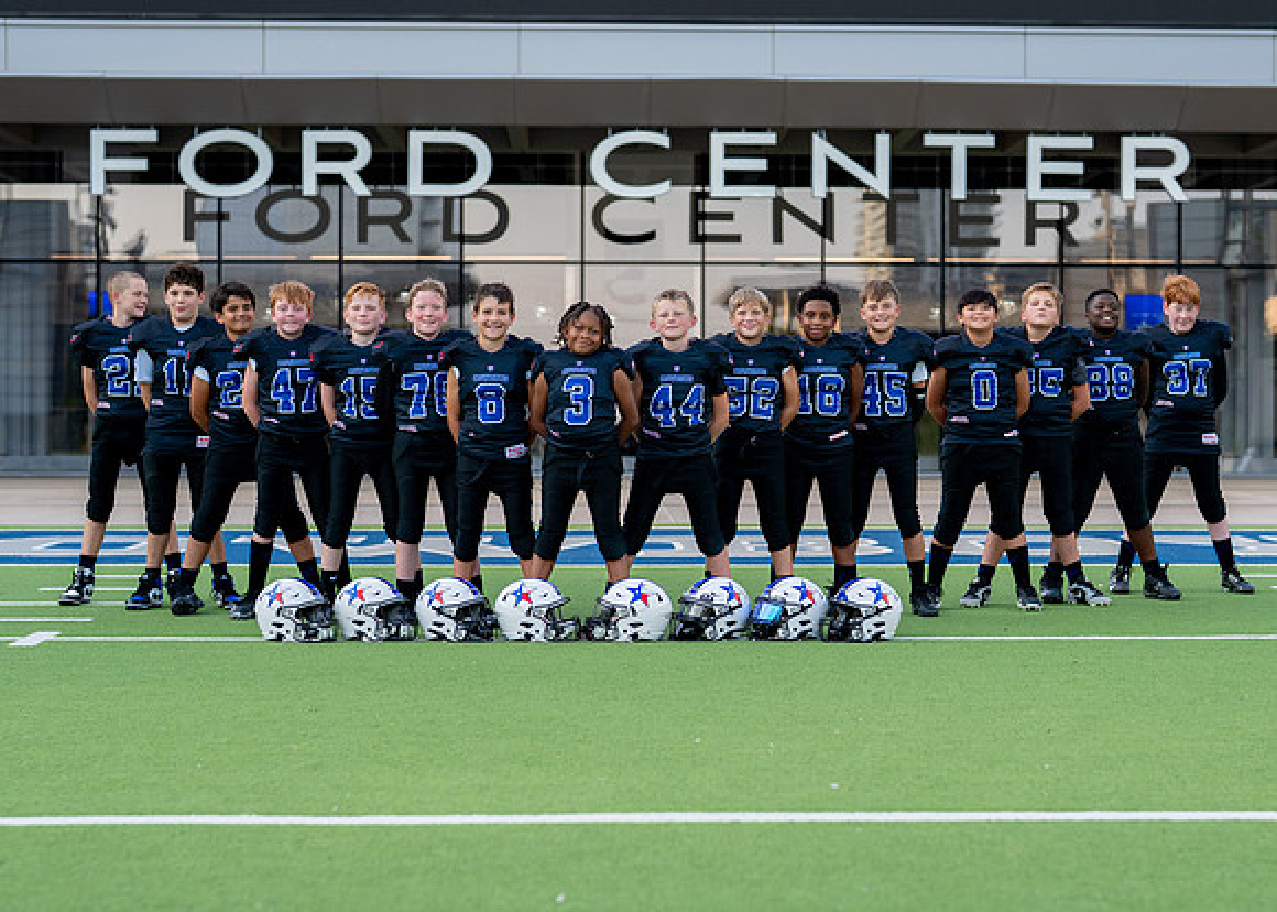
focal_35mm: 74
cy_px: 471
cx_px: 708
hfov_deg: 26.7
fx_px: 2686
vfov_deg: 19.3
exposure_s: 1/1000
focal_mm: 50
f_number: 2
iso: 200
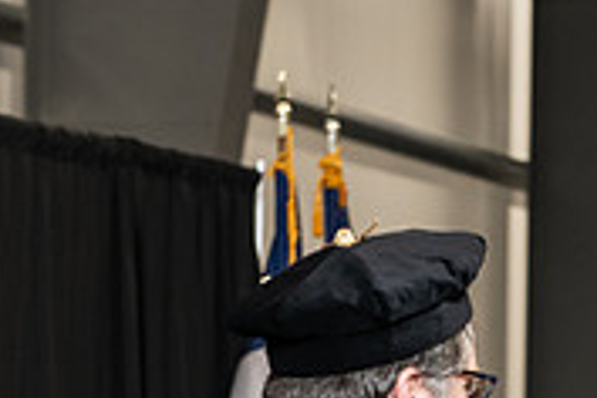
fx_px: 3797
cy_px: 612
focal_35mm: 229
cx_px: 526
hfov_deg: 9.0
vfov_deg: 5.9
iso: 2000
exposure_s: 1/200
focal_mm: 70
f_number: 5
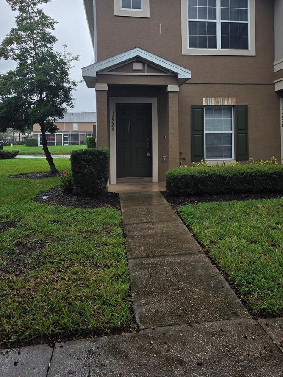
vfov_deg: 57.2
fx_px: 338
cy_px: 130
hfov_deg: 45.0
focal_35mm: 31
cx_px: 181
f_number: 1.7
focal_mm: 6.25
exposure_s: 1/180
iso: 32
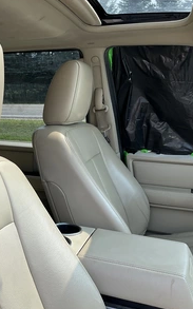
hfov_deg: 29.7
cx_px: 36
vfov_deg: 47.2
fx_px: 354
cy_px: 153
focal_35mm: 42
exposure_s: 1/351
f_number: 1.8
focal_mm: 3
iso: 25
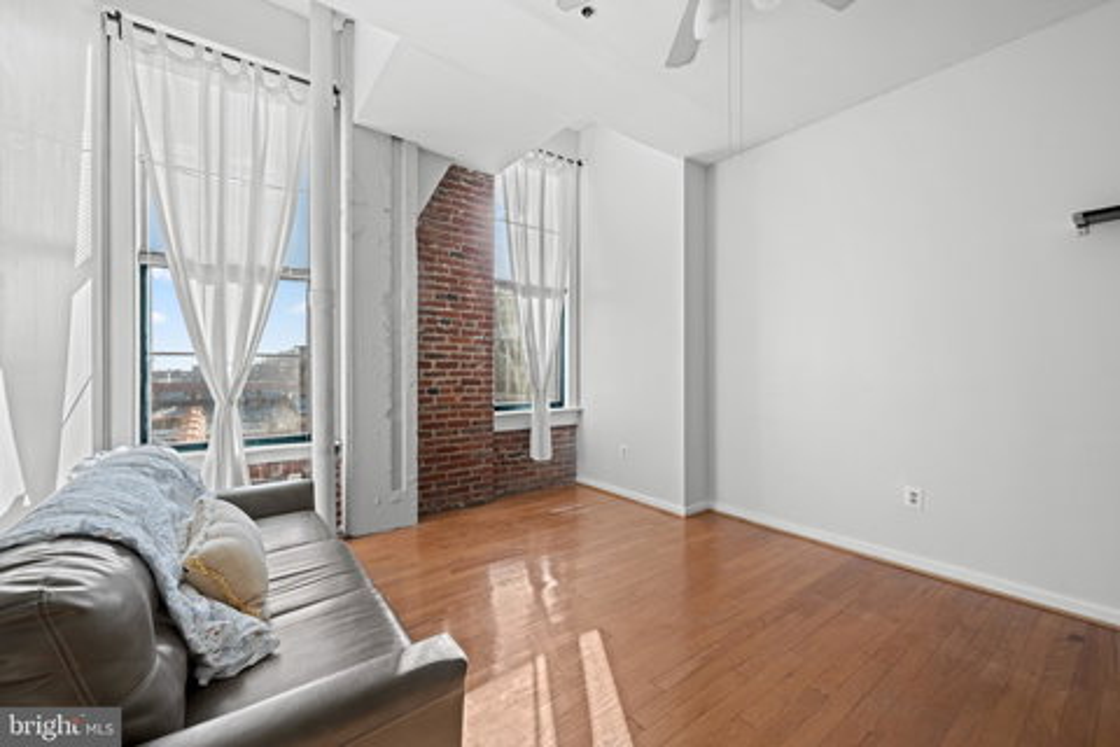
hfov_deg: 104.3
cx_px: 560
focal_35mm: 14
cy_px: 374
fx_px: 436
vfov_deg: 81.2
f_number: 9
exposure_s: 1/40
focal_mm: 14
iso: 320
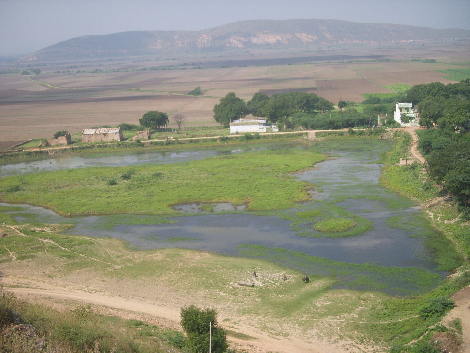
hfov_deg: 33.8
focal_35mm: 57
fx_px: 774
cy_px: 176
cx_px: 235
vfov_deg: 25.7
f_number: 3.6
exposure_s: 1/800
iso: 100
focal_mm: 9.4
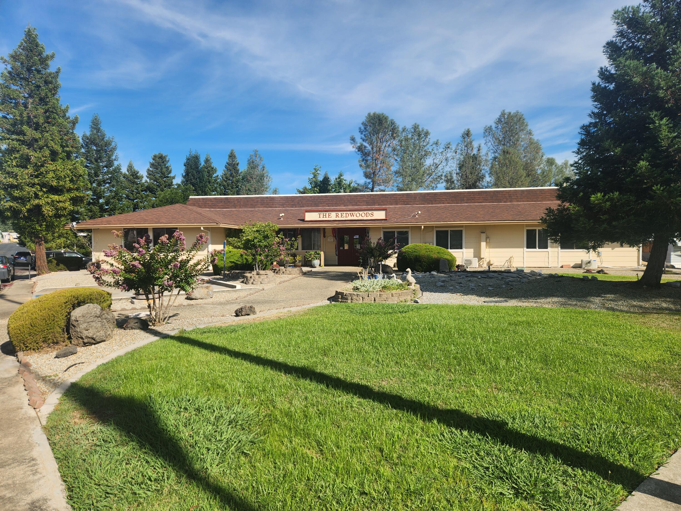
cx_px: 340
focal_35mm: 23
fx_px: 452
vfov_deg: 58.9
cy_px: 256
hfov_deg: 73.9
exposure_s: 1/1794
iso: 20
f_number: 1.8
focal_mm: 5.4
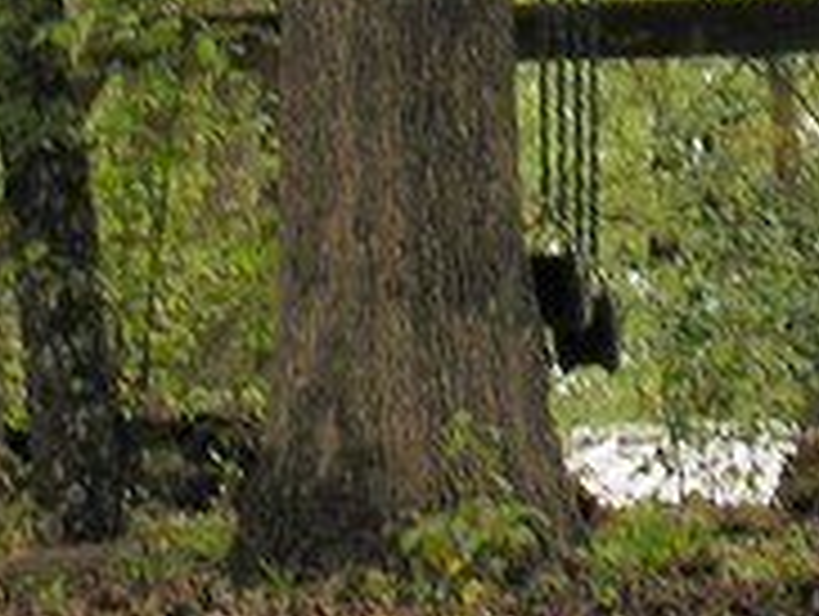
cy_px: -850
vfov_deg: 3.1
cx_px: 846
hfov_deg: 4.1
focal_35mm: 478
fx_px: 11324
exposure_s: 1/69.6
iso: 50
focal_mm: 21.6
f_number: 5.5
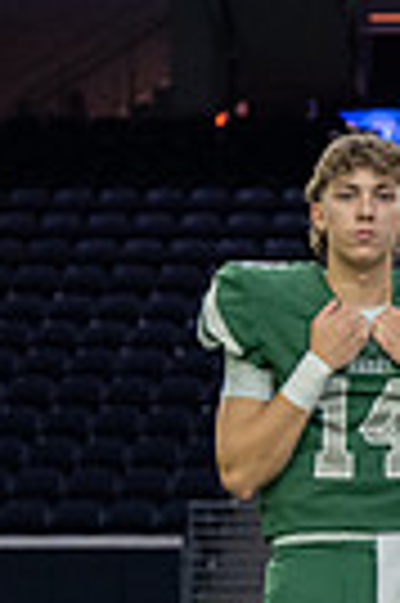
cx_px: 833
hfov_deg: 4.0
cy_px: 566
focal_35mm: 339
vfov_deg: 6.1
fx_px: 5664
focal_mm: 70
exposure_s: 1/320
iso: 2500
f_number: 3.5
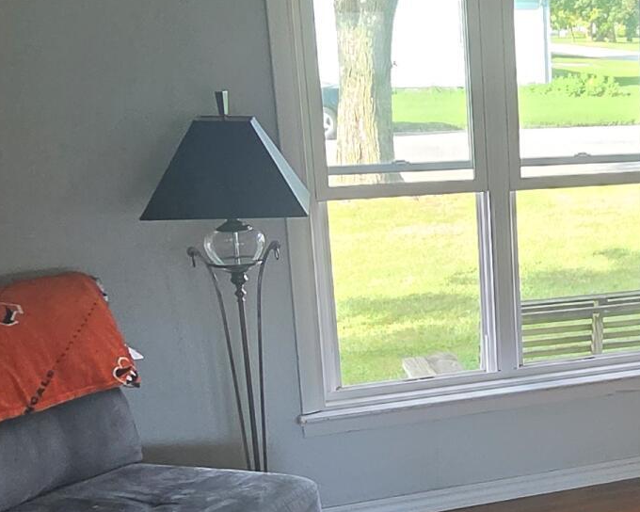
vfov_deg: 27.1
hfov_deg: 29.3
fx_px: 1061
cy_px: 299
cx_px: 755
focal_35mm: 56
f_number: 2.2
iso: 250
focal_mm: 2.2
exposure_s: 1/120
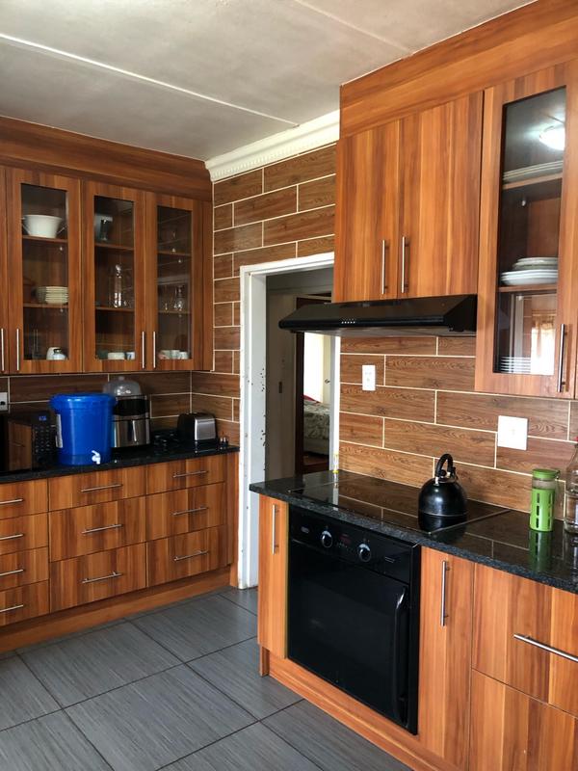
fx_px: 623
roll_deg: -0.2
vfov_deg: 63.4
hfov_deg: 49.7
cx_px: 289
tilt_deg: -2.9
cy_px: 386
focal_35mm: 28
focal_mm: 4
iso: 100
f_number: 1.8
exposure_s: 1/17
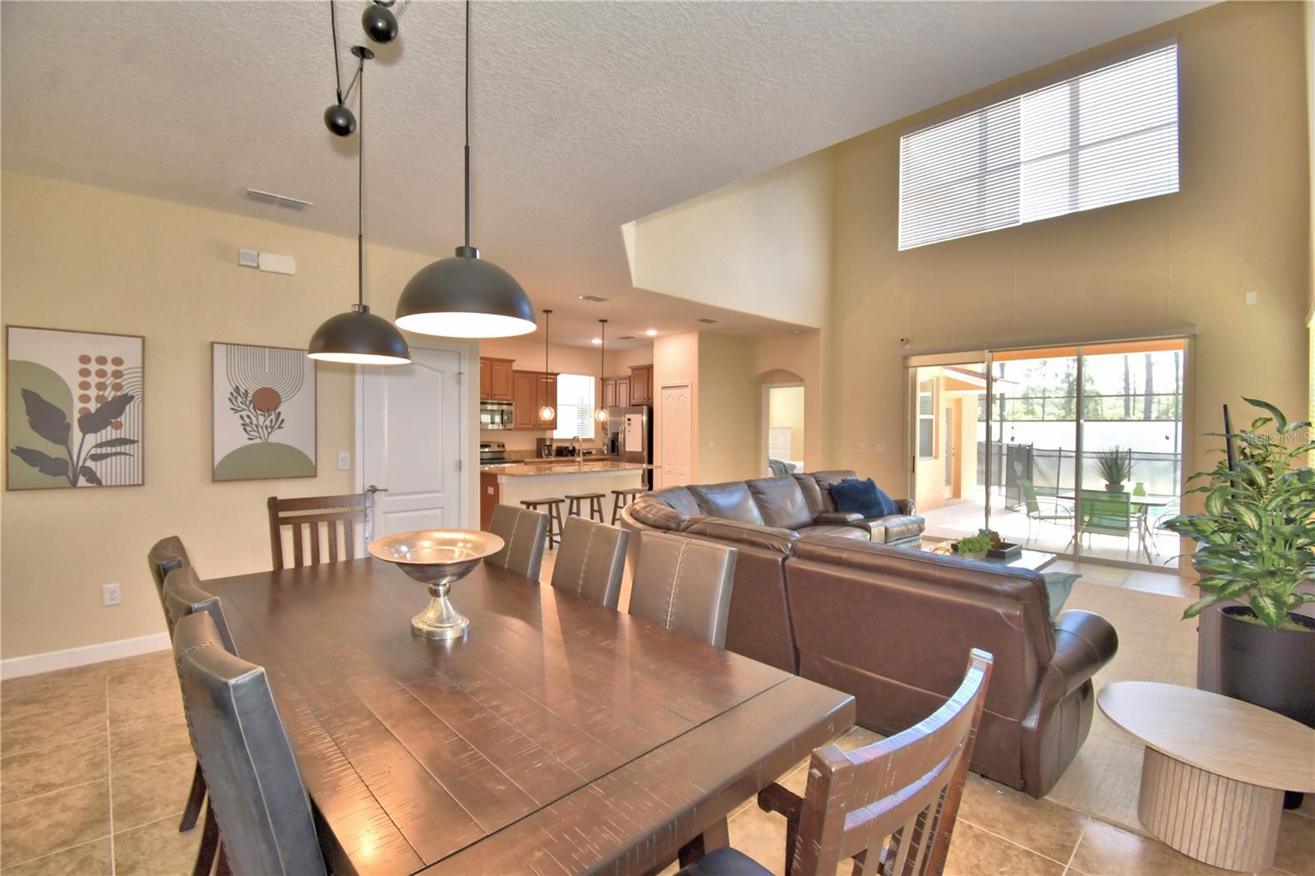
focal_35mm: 15
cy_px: 438
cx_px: 658
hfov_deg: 100.4
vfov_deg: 77.3
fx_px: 548
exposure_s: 1/50
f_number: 4.5
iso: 200
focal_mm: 10
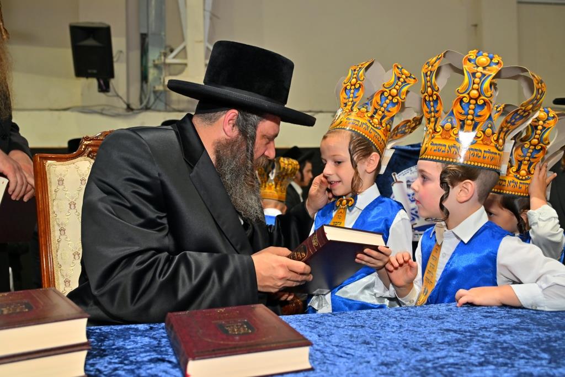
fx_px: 494
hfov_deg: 59.5
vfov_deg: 41.7
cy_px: 188
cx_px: 282
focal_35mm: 32
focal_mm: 31.5
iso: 500
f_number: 4
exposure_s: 1/200
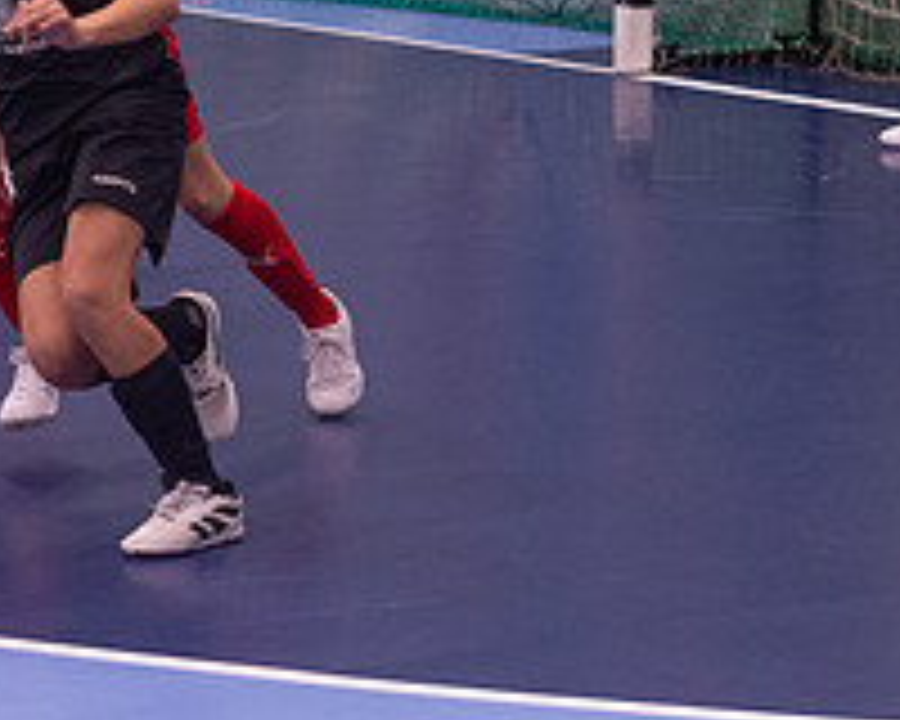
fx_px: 5061
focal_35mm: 190
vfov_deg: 8.1
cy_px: 86
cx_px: 117
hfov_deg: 10.1
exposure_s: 1/640
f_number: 3.2
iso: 4500
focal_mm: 70
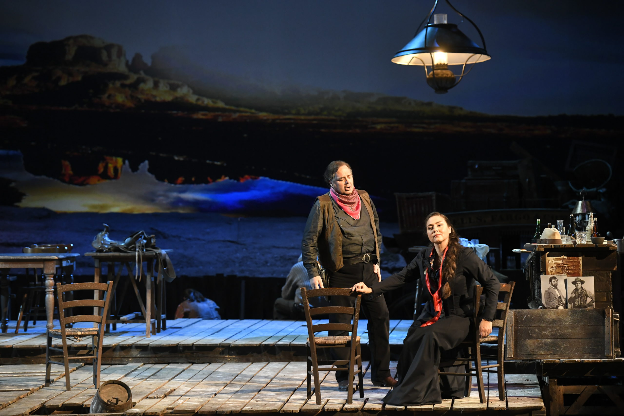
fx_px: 2340
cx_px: 312
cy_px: 208
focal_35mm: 135
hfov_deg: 15.2
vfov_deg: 10.2
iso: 5000
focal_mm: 135
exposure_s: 1/250
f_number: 4
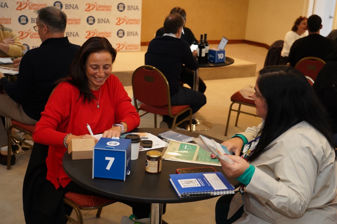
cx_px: 168
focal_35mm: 43
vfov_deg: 31.1
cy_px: 112
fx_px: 402
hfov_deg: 45.5
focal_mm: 43
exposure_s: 1/30
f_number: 4
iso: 1600
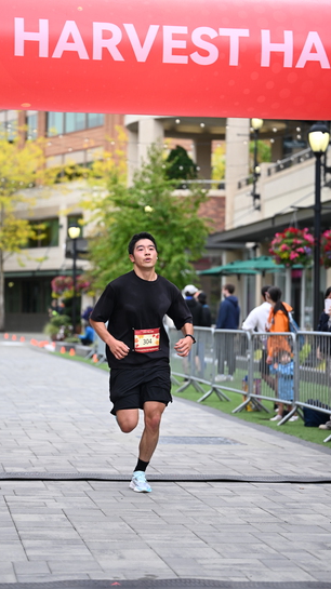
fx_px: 1422
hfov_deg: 13.3
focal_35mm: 91
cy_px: 293
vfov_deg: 23.4
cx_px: 145
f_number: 2.8
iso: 640
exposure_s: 1/2000
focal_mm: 86
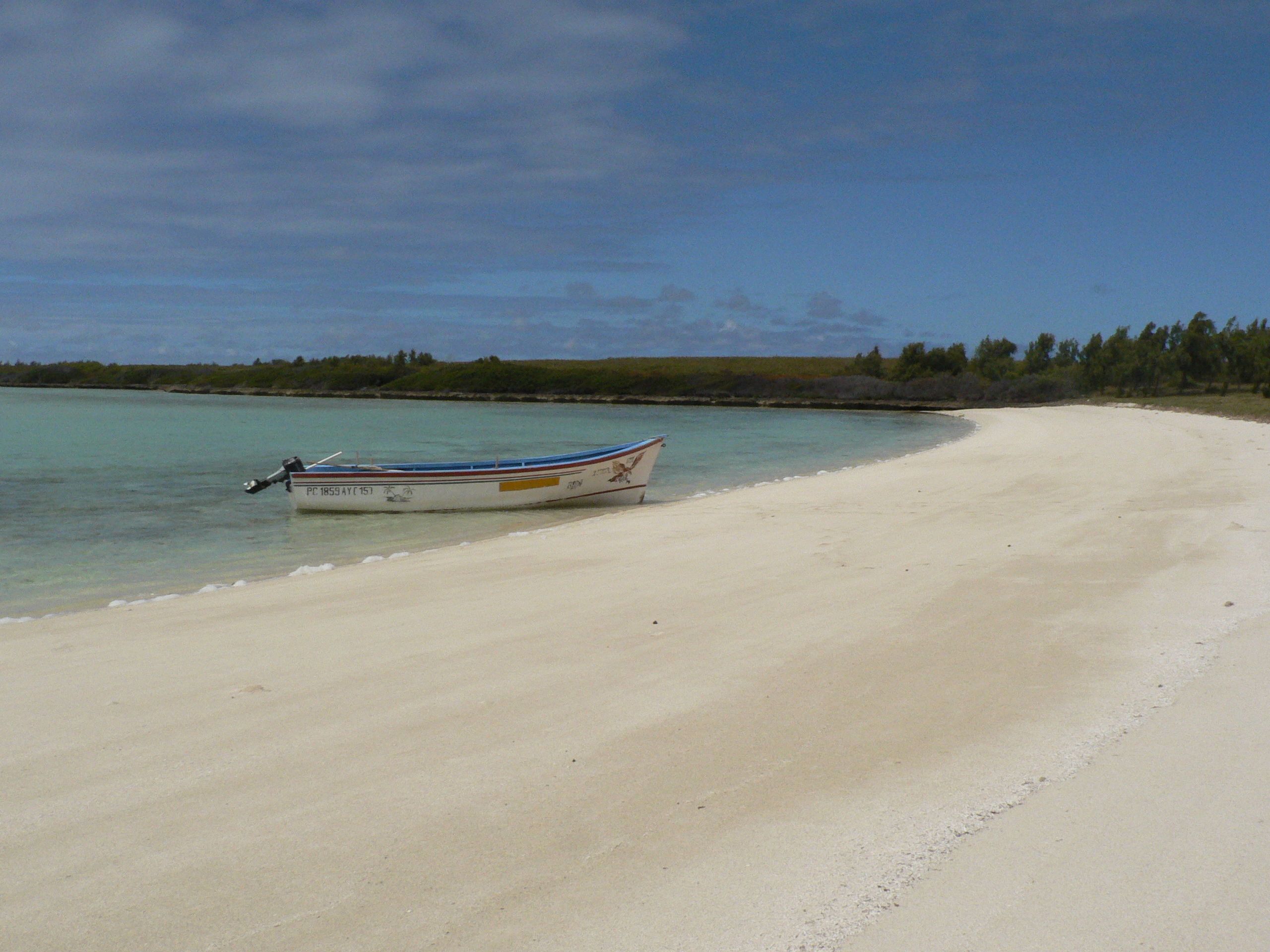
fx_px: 1321
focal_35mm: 36
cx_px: 635
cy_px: 476
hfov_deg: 51.4
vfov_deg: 39.7
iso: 200
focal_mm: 6
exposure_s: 1/1600
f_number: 8
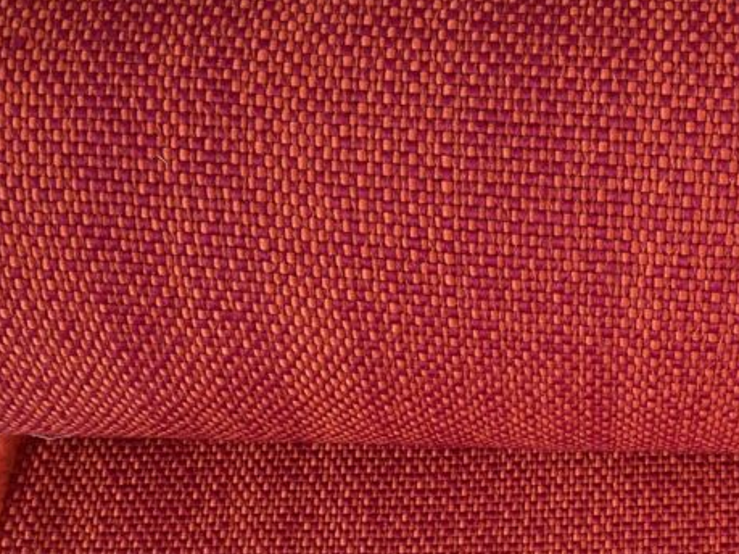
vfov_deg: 24.0
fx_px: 1238
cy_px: 562
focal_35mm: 58
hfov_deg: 32.2
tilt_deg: -69.7
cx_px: 602
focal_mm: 4.25
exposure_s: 1/60
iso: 320
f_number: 1.8
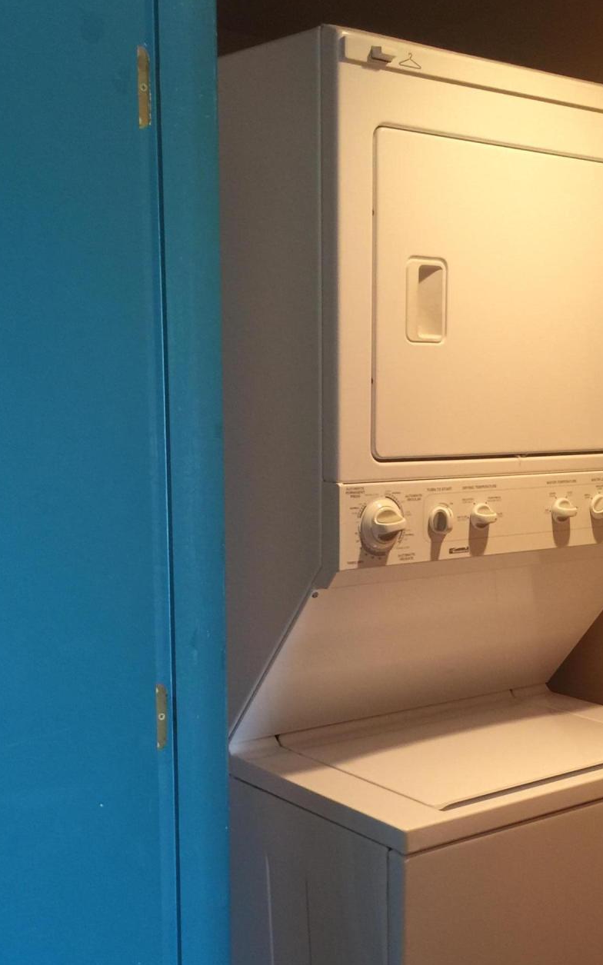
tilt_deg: -13.4
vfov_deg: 40.4
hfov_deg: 26.1
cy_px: 666
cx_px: 433
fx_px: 1289
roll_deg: -1.4
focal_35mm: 49
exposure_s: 1/15
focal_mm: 4.15
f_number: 2.2
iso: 40
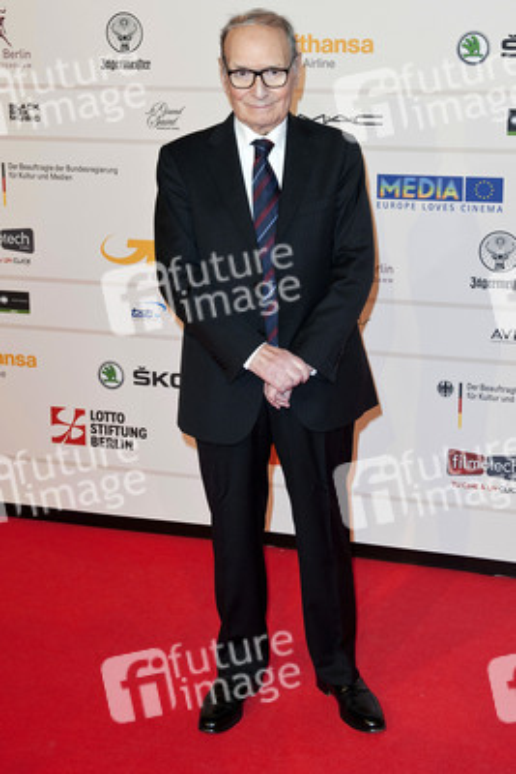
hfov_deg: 29.9
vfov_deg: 43.6
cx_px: 258
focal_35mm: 45
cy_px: 387
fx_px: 967
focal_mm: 45
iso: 800
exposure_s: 1/250
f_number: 5.6
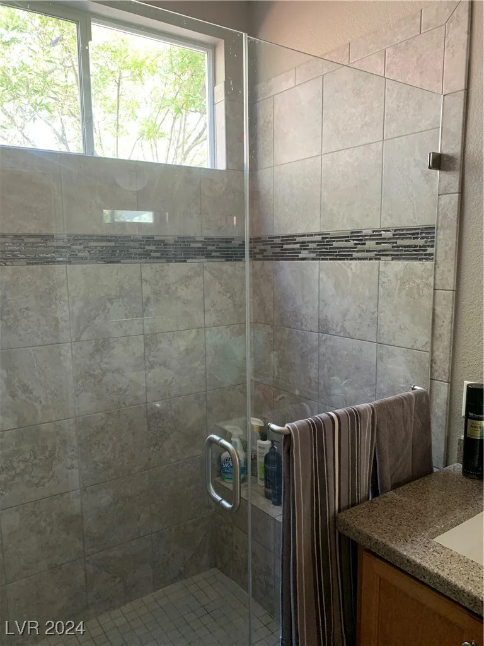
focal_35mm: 26
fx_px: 485
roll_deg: +1.2
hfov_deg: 53.1
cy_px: 323
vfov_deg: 67.3
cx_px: 242
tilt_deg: -5.5
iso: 160
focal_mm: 4.25
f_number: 1.8
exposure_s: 1/60
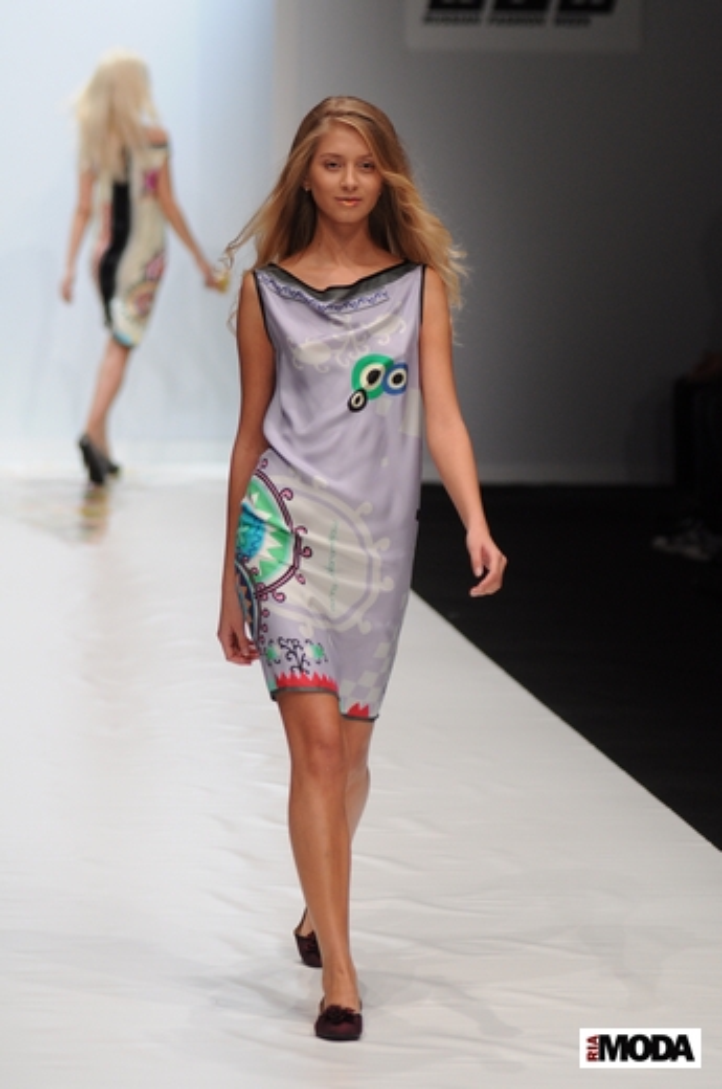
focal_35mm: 168
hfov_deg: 8.1
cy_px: 544
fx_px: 5071
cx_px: 361
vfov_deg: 12.2
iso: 800
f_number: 3.2
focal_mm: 112
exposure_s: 1/320
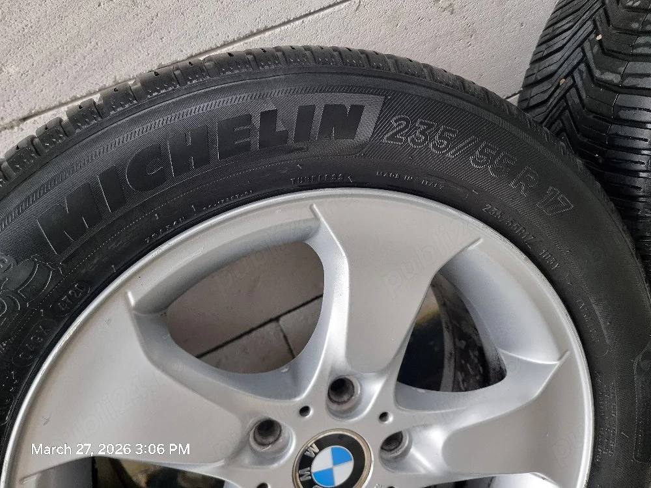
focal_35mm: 24
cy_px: 244
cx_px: 326
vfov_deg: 56.8
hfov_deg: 71.6
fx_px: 451
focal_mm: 6.7
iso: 320
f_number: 1.8
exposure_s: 1/100
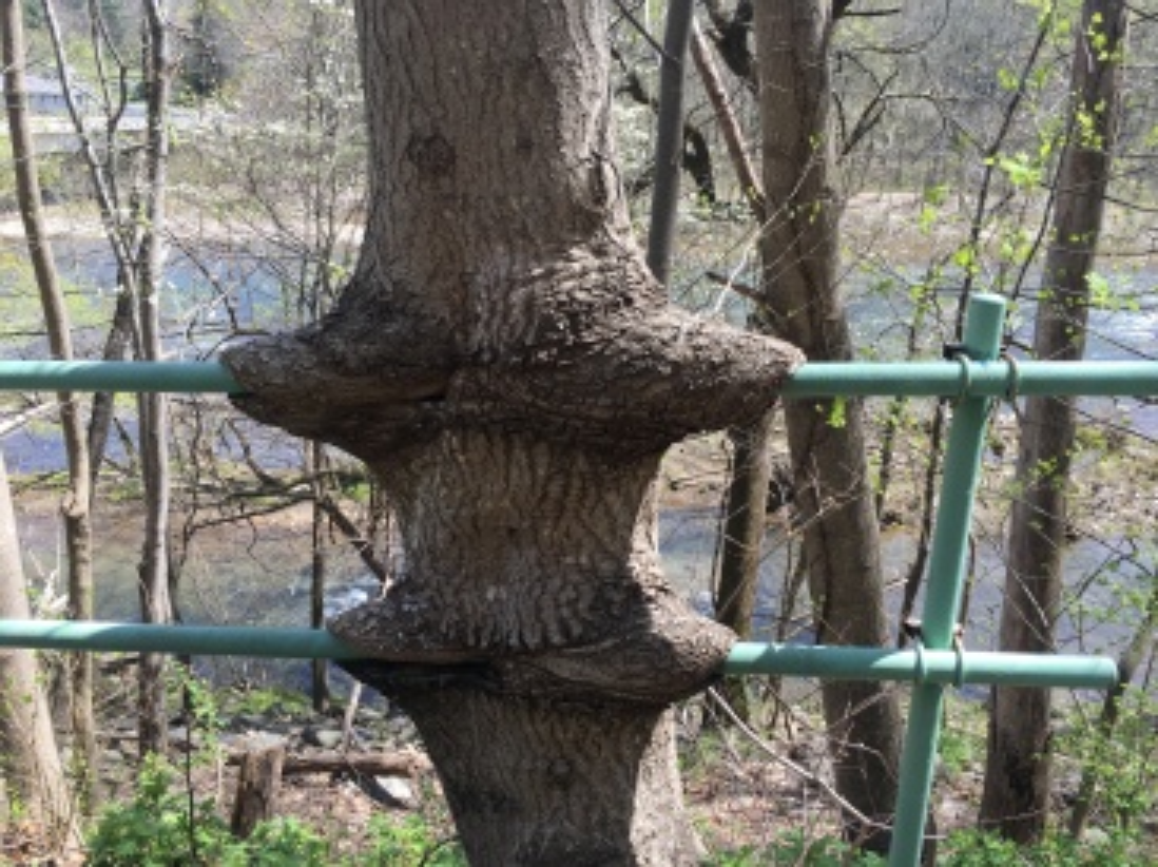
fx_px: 969
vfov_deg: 48.2
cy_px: 434
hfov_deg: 61.7
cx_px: 579
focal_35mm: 29
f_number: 2.2
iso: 25
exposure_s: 1/388
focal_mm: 4.15
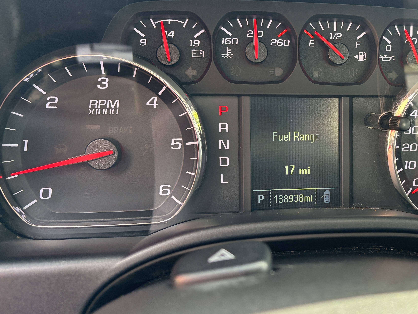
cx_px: 341
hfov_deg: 40.9
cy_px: 131
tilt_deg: -17.4
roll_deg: -2.7
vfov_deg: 32.8
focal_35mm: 44
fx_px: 531
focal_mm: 5.96
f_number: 1.6
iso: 125
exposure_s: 1/121
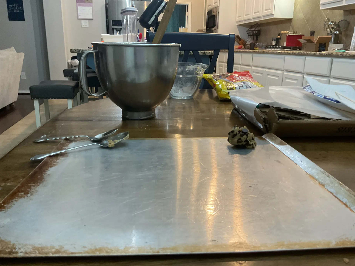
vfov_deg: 48.2
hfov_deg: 61.7
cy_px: 133
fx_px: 297
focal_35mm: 29
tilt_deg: -19.4
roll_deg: -0.6
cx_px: 178
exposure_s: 1/60
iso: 125
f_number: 1.8
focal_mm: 3
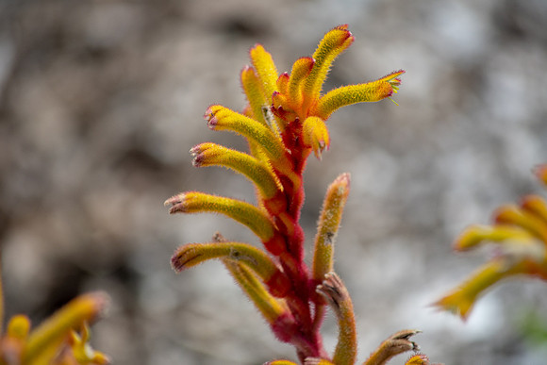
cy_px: 182
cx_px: 274
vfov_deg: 4.2
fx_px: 5015
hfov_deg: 6.2
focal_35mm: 330
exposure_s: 1/1600
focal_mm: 220
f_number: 5.3
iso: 400
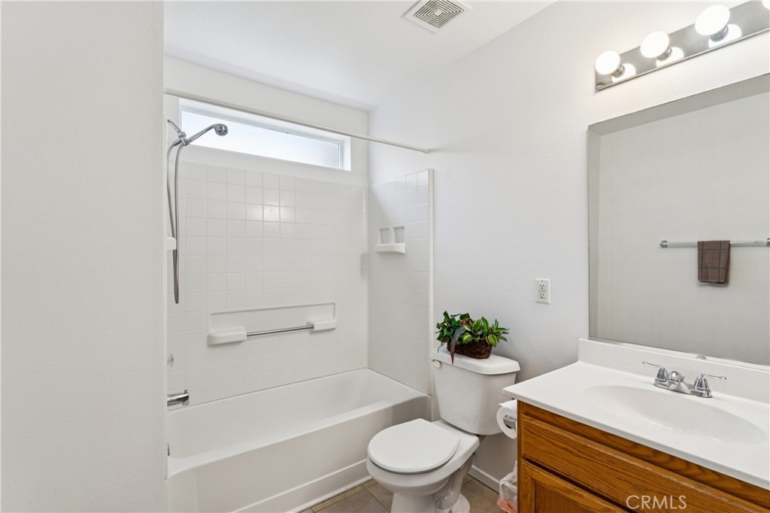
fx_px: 355
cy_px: 256
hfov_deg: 94.7
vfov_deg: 71.7
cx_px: 385
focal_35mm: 17
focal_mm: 16.6
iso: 100
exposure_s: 1/3.33
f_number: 13
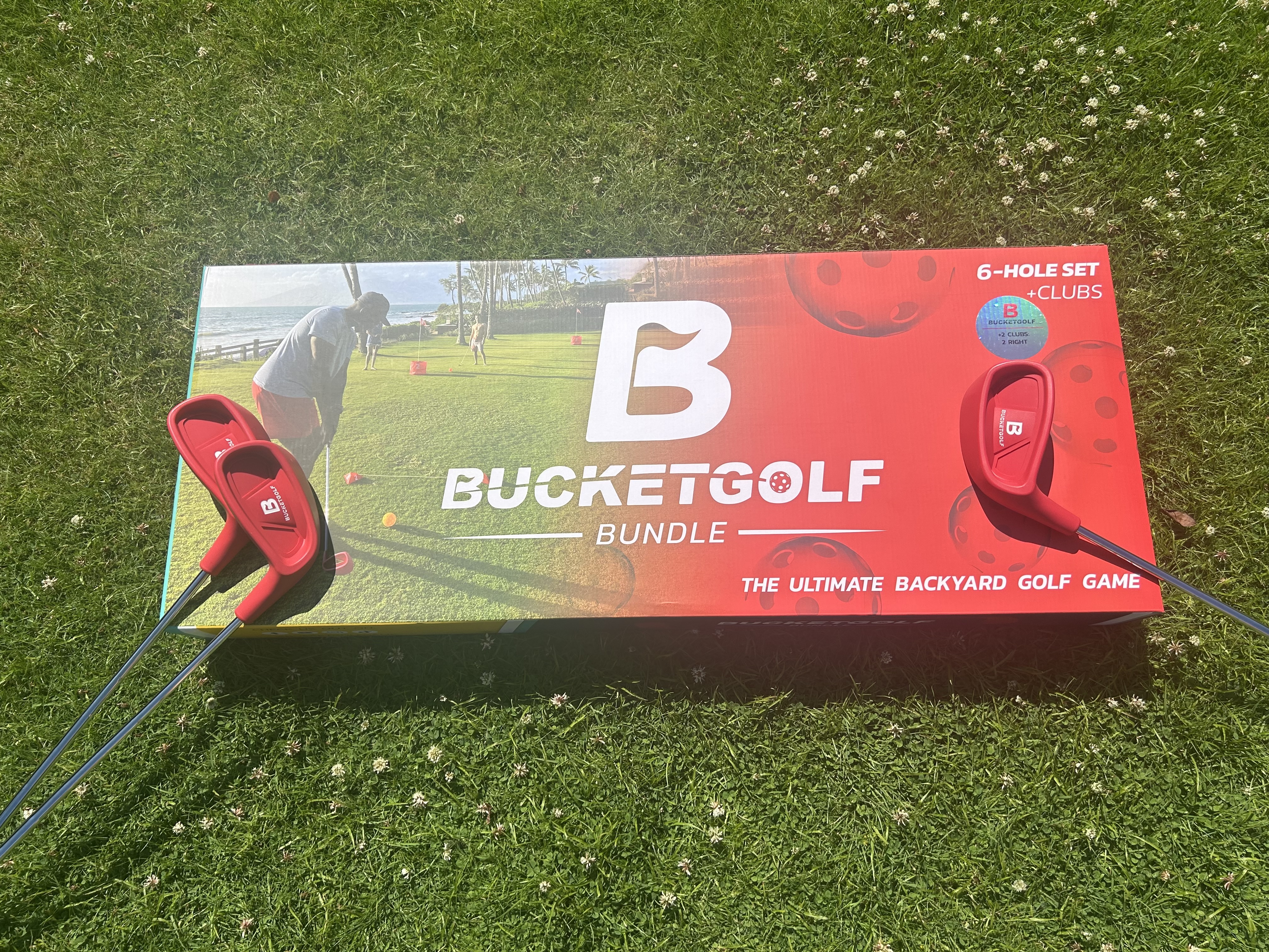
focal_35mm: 26
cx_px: 634
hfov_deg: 67.3
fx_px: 953
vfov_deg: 53.1
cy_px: 476
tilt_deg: -74.9
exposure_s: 1/6211
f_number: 1.5
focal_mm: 5.7
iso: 50
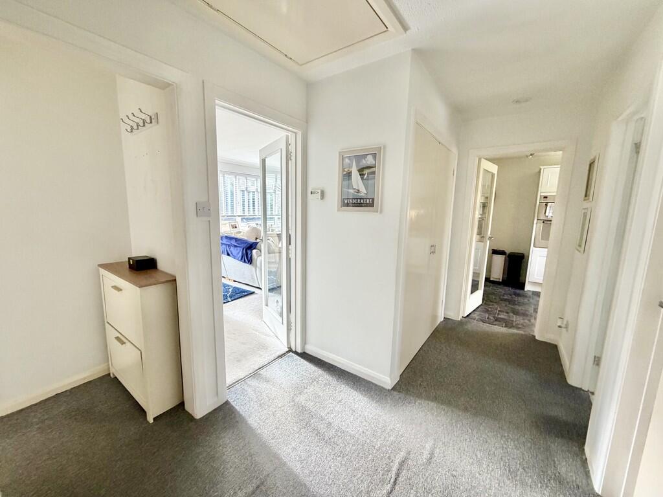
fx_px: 268
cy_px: 248
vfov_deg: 85.7
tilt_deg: -8.3
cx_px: 332
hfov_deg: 102.1
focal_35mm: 14
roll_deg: -1.6
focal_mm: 2.22
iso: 320
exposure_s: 1/97
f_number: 2.2
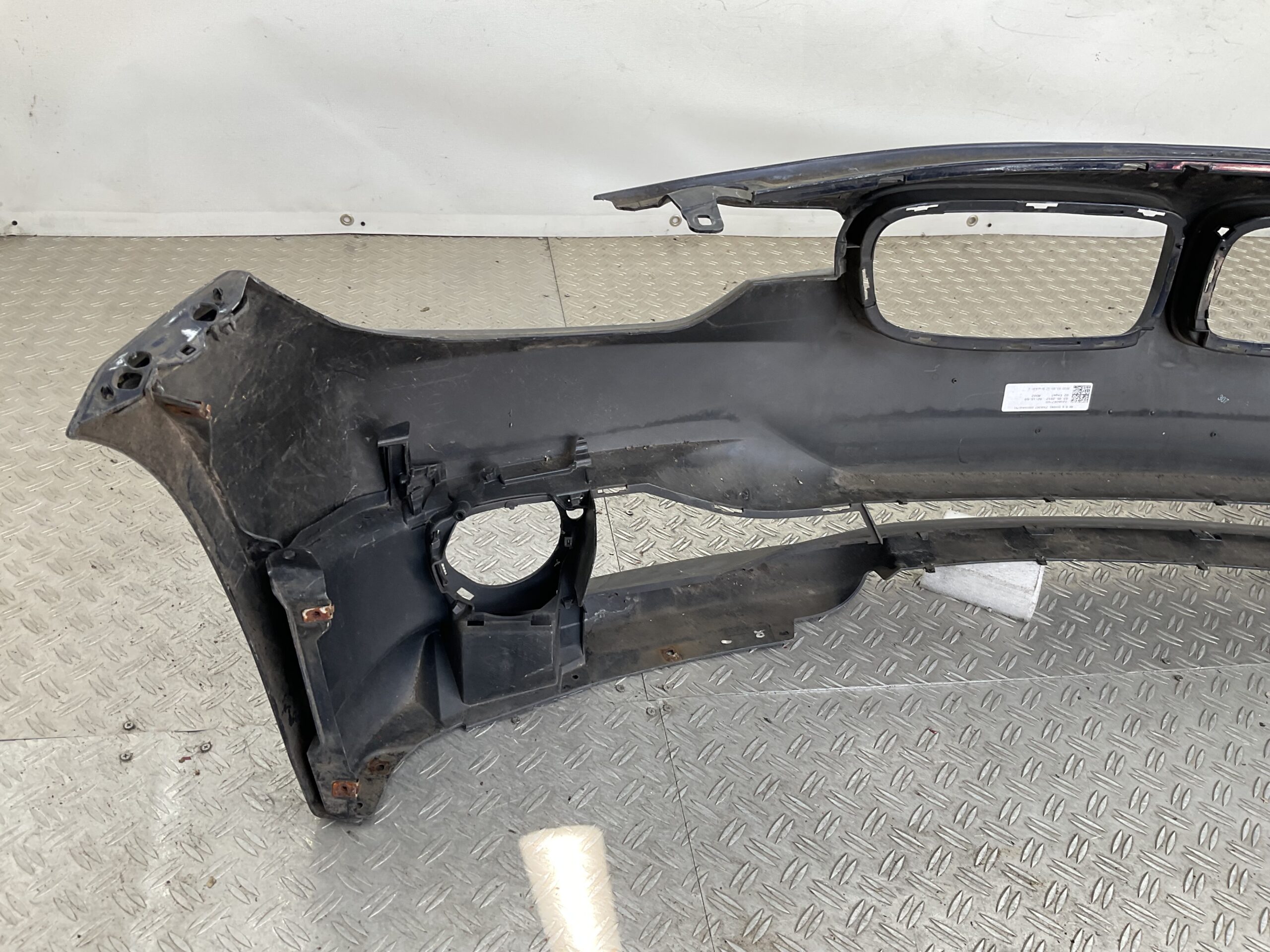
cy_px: 476
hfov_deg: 61.7
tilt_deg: -32.7
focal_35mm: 29
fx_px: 1064
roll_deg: -8.5
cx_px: 635
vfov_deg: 48.2
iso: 25
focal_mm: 3
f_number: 1.8
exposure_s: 1/120
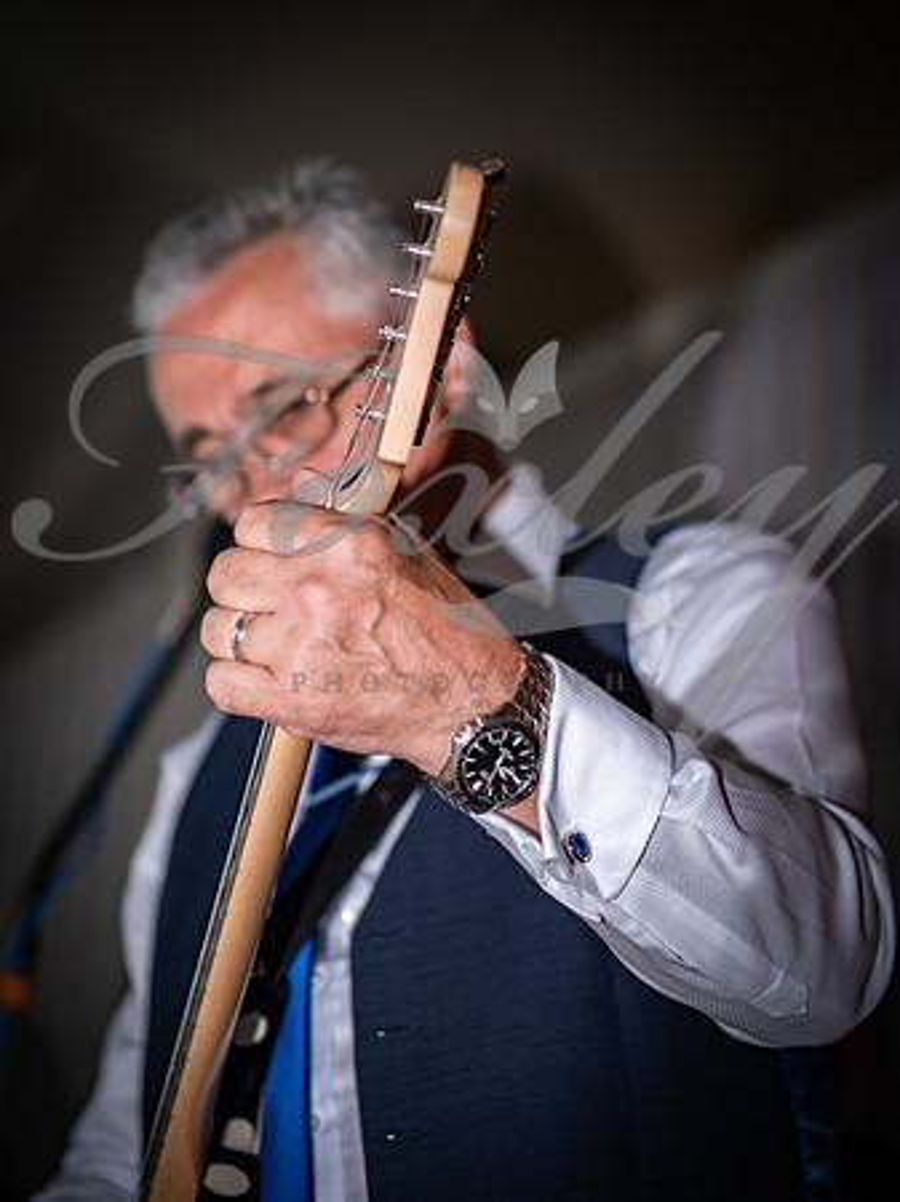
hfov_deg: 17.2
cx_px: 450
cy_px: 601
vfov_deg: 22.8
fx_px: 2984
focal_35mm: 86
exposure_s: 1/25
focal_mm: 43
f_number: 1.2
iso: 100
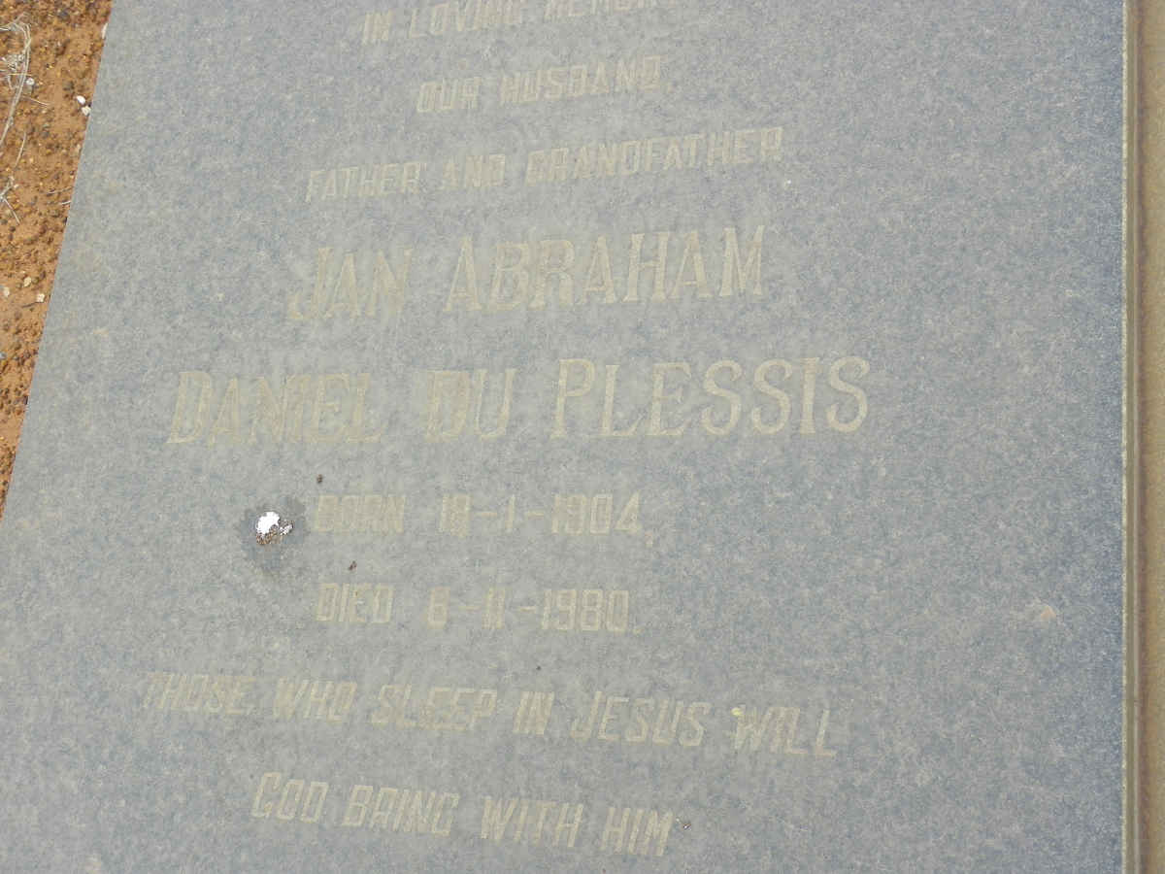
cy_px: 437
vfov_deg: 32.9
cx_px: 582
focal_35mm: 44
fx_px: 1481
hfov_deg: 42.9
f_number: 4.5
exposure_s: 1/160
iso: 64
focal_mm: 7.9
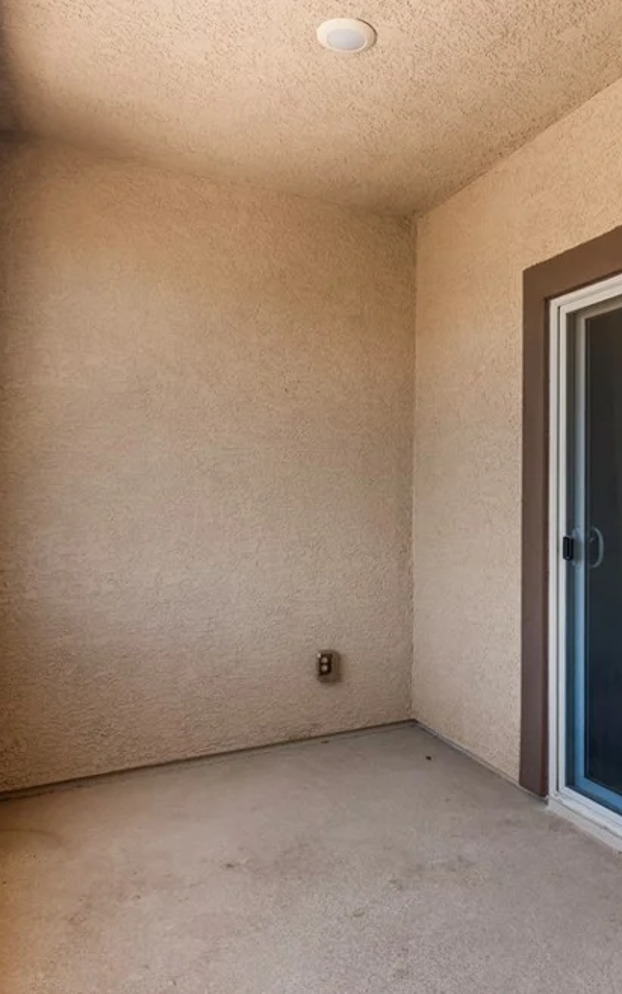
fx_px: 732
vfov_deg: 68.4
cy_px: 490
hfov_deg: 44.6
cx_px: 460
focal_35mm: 27
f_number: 8
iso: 400
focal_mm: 17
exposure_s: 1/1600
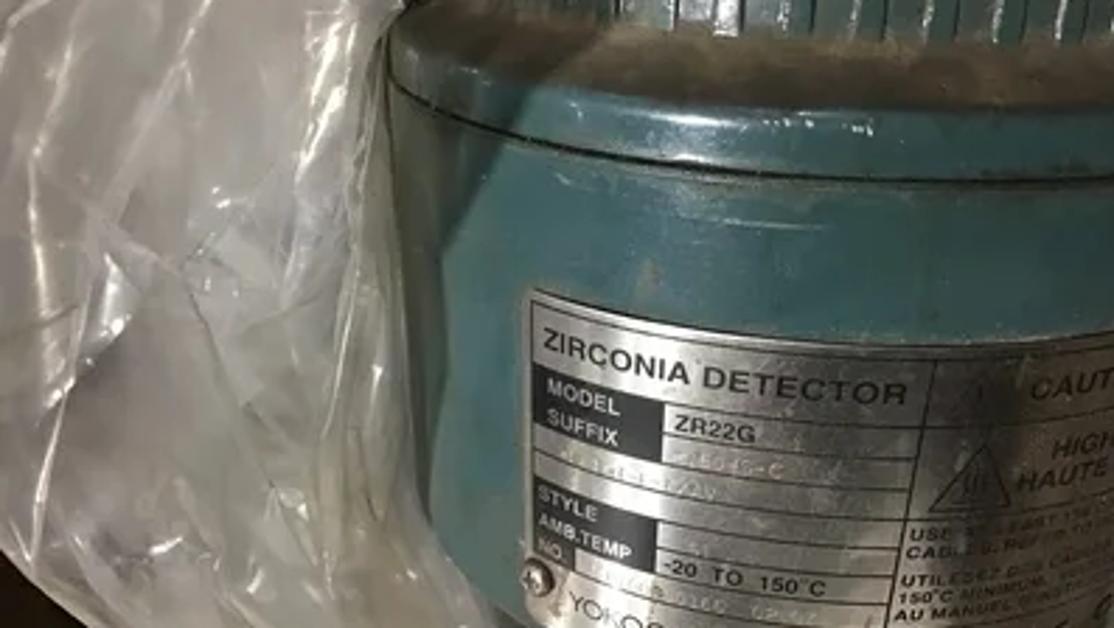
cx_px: 558
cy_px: 381
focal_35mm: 34
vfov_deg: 34.6
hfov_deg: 58.0
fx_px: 1005
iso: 200
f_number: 2.4
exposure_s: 1/15
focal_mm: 3.3
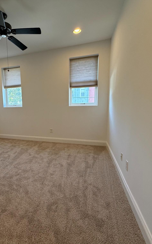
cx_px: 39
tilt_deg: -7.8
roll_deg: +1.5
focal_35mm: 20
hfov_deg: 56.8
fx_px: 133
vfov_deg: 85.1
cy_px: 122
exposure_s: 1/120
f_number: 2.2
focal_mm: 2.22
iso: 200
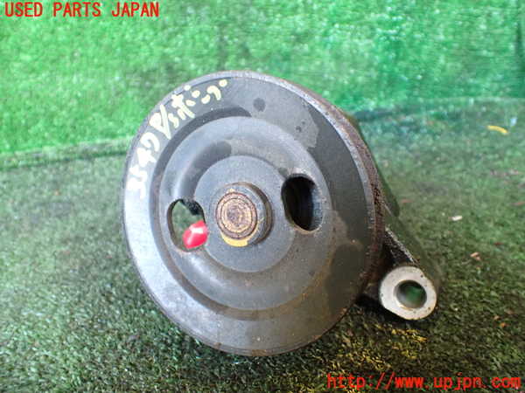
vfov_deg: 46.8
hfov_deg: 60.0
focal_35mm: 30
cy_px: 196
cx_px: 262
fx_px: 455
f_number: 2.3
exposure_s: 1/60
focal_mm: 5.4
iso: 800
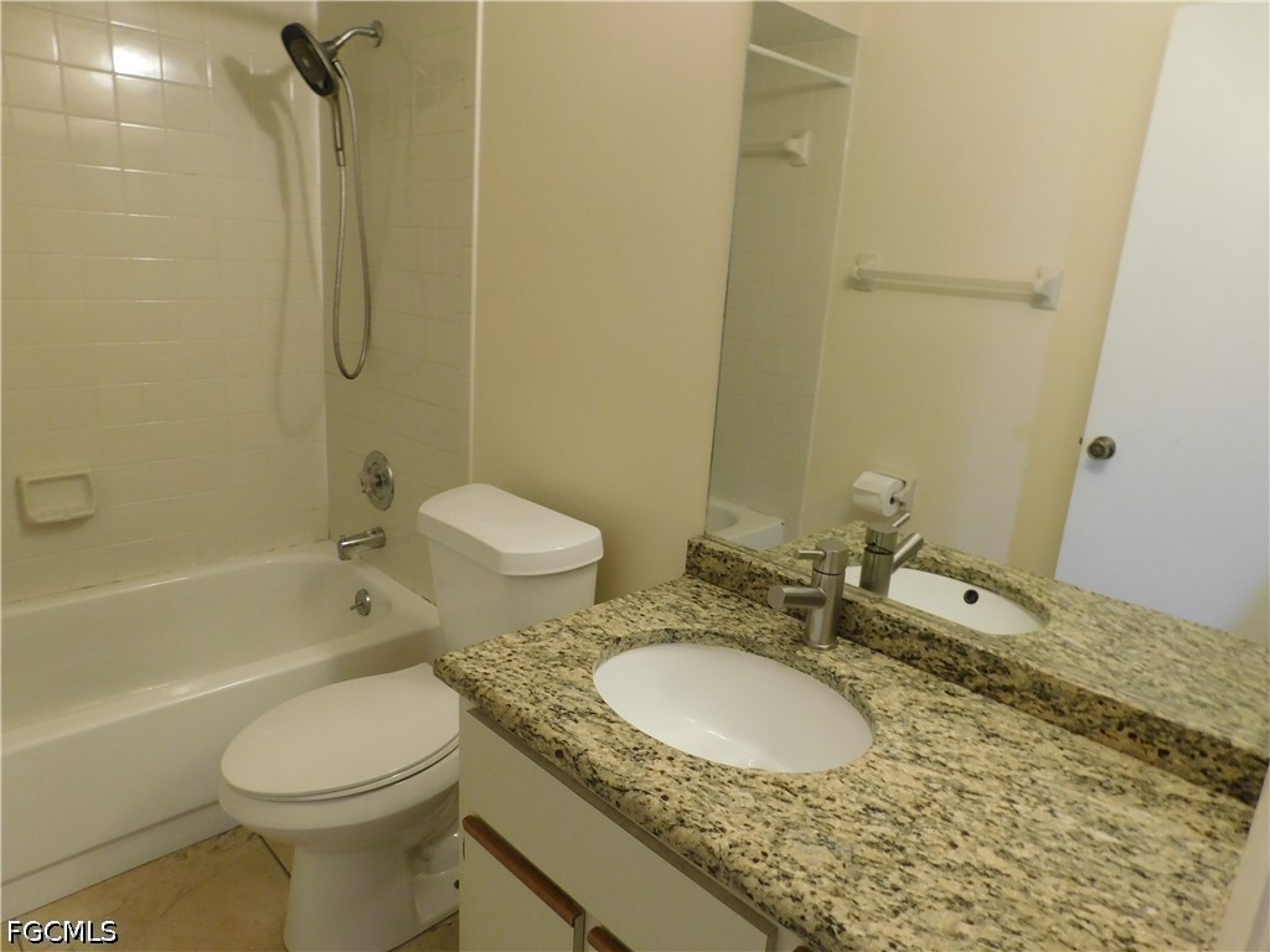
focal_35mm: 23
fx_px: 844
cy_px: 476
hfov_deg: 73.9
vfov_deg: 58.9
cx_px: 635
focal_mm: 4
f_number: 3
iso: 280
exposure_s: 1/30
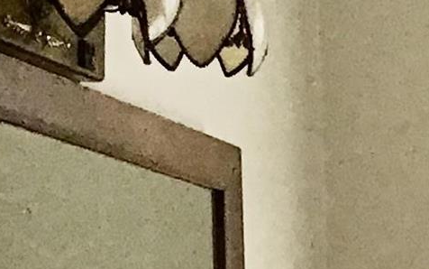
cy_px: 765
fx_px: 2480
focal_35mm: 212
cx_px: 1012
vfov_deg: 5.8
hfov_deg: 9.0
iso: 25
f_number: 2.4
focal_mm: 3.3
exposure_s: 1/30
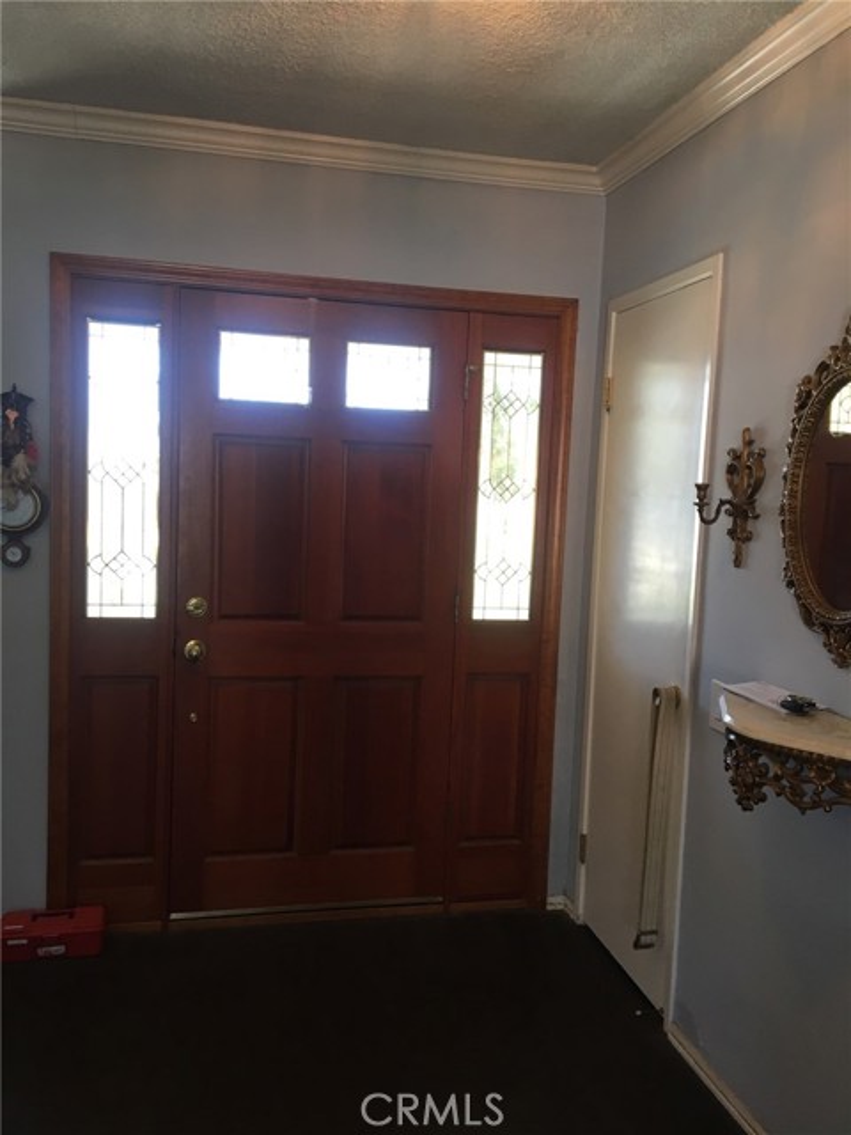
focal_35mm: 29
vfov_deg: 61.7
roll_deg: -2.4
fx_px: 951
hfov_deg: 48.2
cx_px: 426
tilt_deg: -4.8
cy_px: 568
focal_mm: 4.15
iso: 50
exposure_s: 1/30
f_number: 2.2
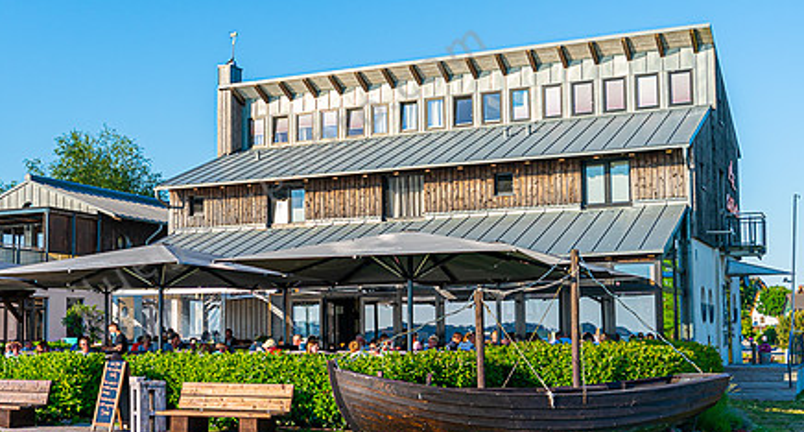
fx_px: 1097
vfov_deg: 22.2
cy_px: 258
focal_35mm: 52
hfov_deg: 40.0
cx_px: 306
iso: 125
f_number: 2.8
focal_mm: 35
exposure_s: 1/2000
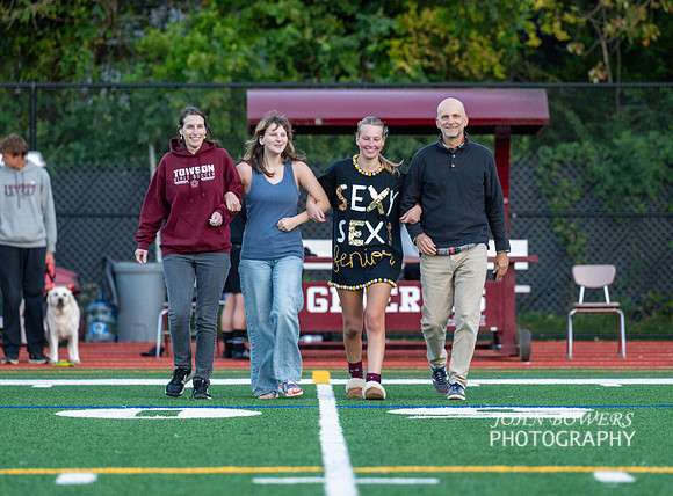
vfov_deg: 5.7
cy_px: 212
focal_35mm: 256
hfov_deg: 7.8
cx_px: 359
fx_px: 4948
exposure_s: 1/1000
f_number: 3.5
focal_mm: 190
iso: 1250
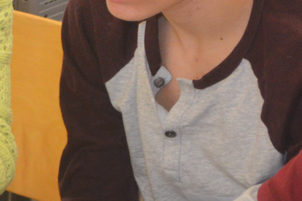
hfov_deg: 9.1
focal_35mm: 224
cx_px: -21
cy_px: 55
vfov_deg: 6.1
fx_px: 1877
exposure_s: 1/60
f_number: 5
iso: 1400
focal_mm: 38
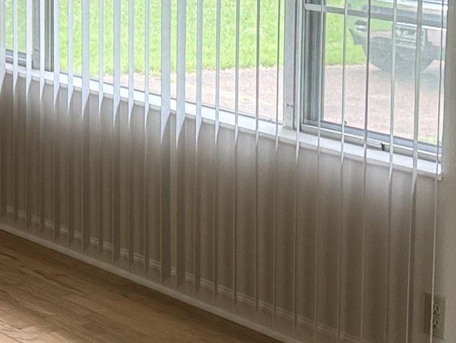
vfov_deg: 13.0
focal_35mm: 112
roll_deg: +0.7
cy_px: -12
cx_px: -104
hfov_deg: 16.7
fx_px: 1476
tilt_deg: -7.8
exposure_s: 1/121
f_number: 1.78
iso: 125
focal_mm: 6.76
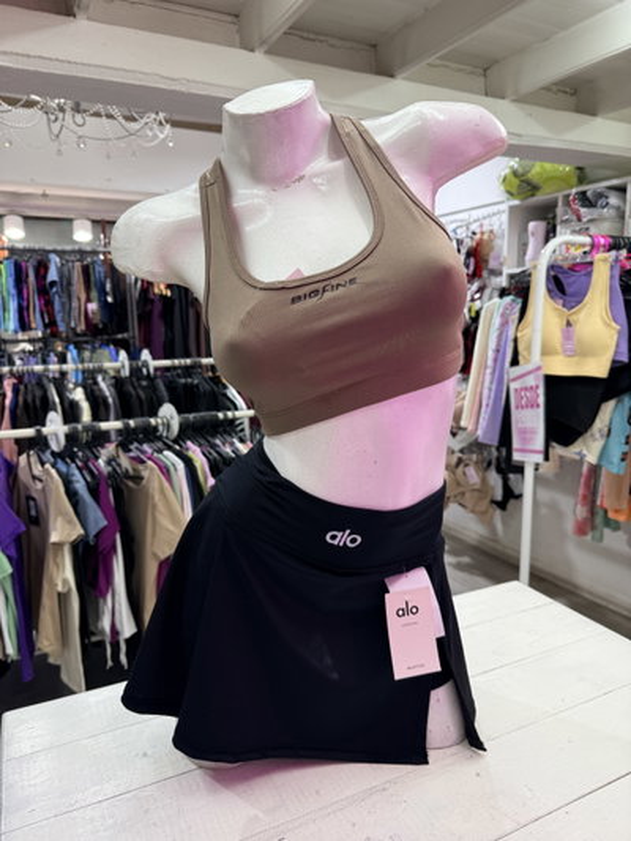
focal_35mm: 24
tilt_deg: -10.7
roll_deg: +2.6
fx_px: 583
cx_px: 316
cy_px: 420
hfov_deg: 56.8
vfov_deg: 71.6
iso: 100
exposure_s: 1/100
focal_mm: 6.76
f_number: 1.78
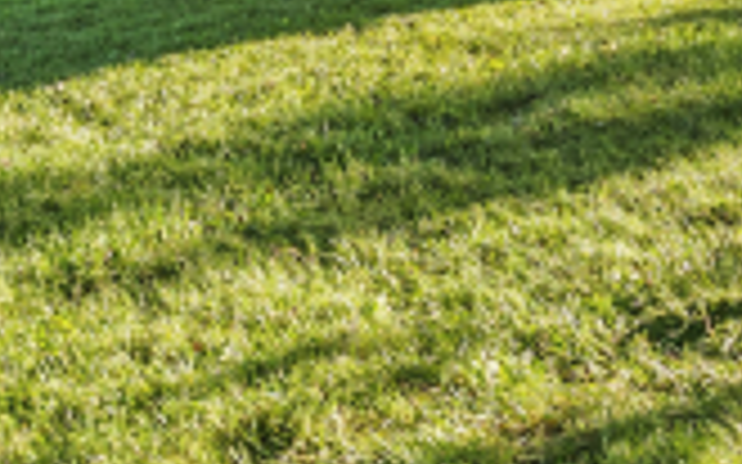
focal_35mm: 74
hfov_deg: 26.5
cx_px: 731
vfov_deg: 16.9
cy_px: -72
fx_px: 1496
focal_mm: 16
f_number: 11
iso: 400
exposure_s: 1/25
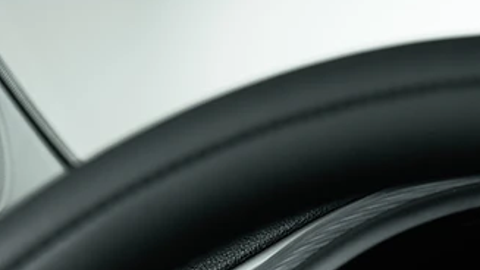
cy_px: 584
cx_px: 558
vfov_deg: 9.1
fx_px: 1566
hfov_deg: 16.8
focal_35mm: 123
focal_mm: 30
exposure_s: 1/25
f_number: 4
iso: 250
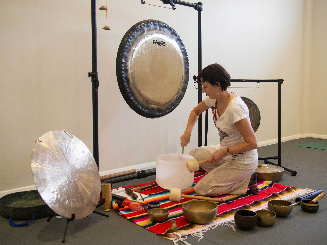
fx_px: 378
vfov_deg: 36.0
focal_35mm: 40
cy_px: 122
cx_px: 164
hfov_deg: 46.8
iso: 400
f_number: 2.8
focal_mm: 20
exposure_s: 1/30
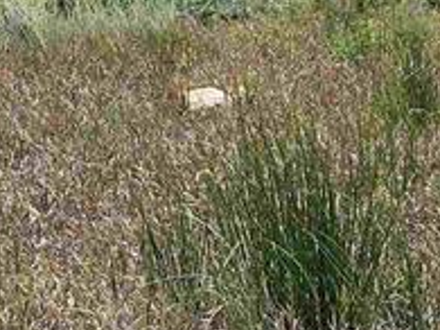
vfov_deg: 12.2
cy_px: 249
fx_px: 1537
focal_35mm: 121
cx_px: -133
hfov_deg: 15.5
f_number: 1.8
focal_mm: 5.4
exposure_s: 1/1058
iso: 25
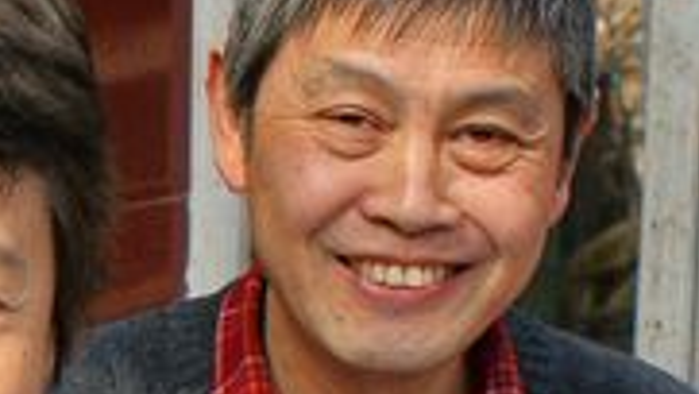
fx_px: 3857
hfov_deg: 10.1
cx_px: -224
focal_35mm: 208
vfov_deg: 5.8
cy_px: 608
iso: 200
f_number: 5.6
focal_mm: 30
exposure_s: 1/1000
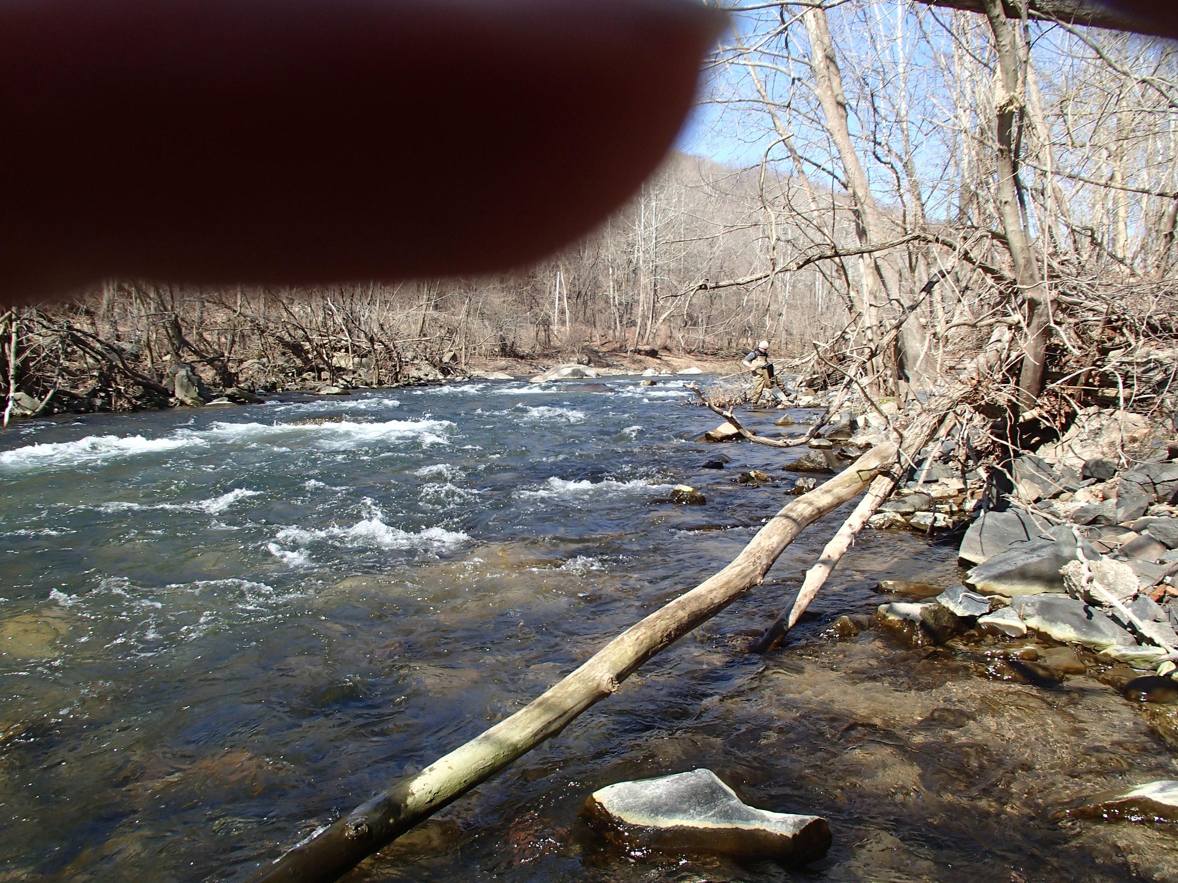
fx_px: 953
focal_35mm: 28
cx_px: 589
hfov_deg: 63.4
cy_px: 442
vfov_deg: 49.7
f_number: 3.9
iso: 100
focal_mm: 5
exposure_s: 1/400
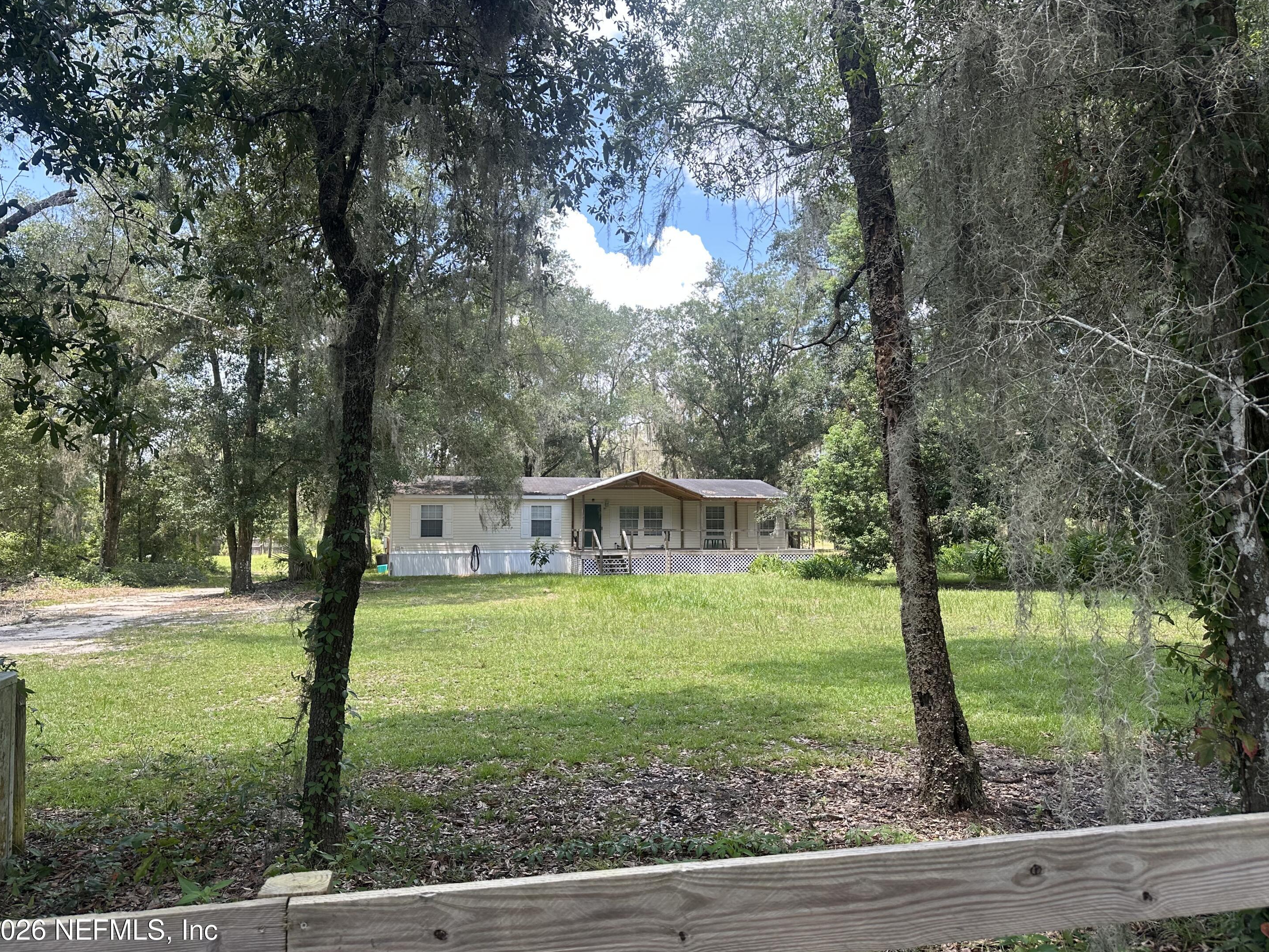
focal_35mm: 25
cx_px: 623
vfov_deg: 54.9
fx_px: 916
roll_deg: +0.2
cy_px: 480
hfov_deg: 69.4
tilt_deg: +4.7
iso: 80
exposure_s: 1/654
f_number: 1.78
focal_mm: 6.86
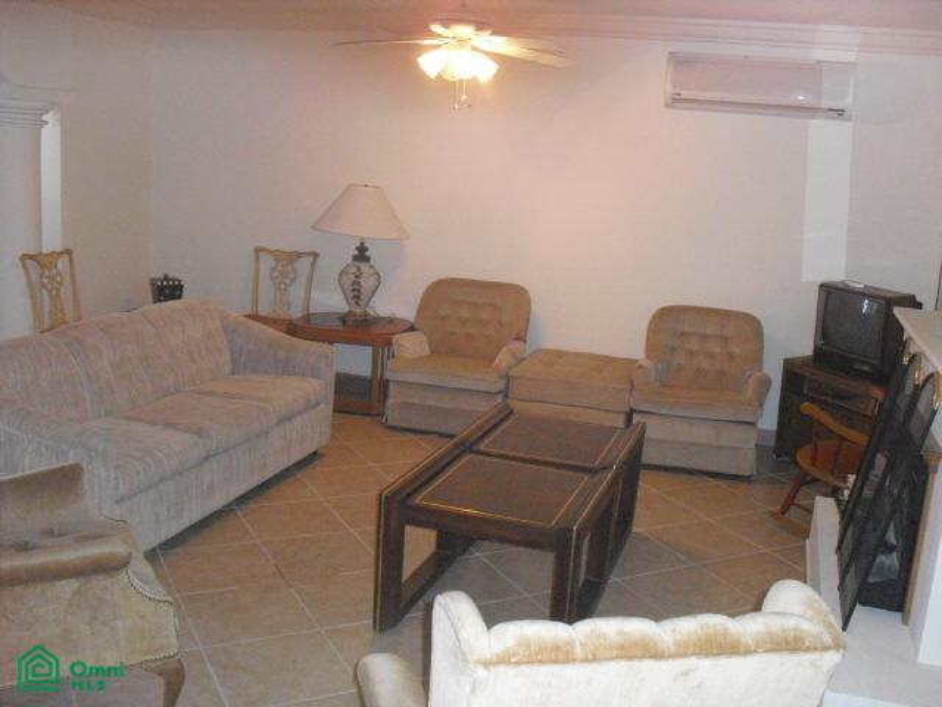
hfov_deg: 51.4
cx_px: 471
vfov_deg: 39.7
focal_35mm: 36
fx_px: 980
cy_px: 354
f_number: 3.1
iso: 800
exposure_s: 1/60
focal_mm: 6.3
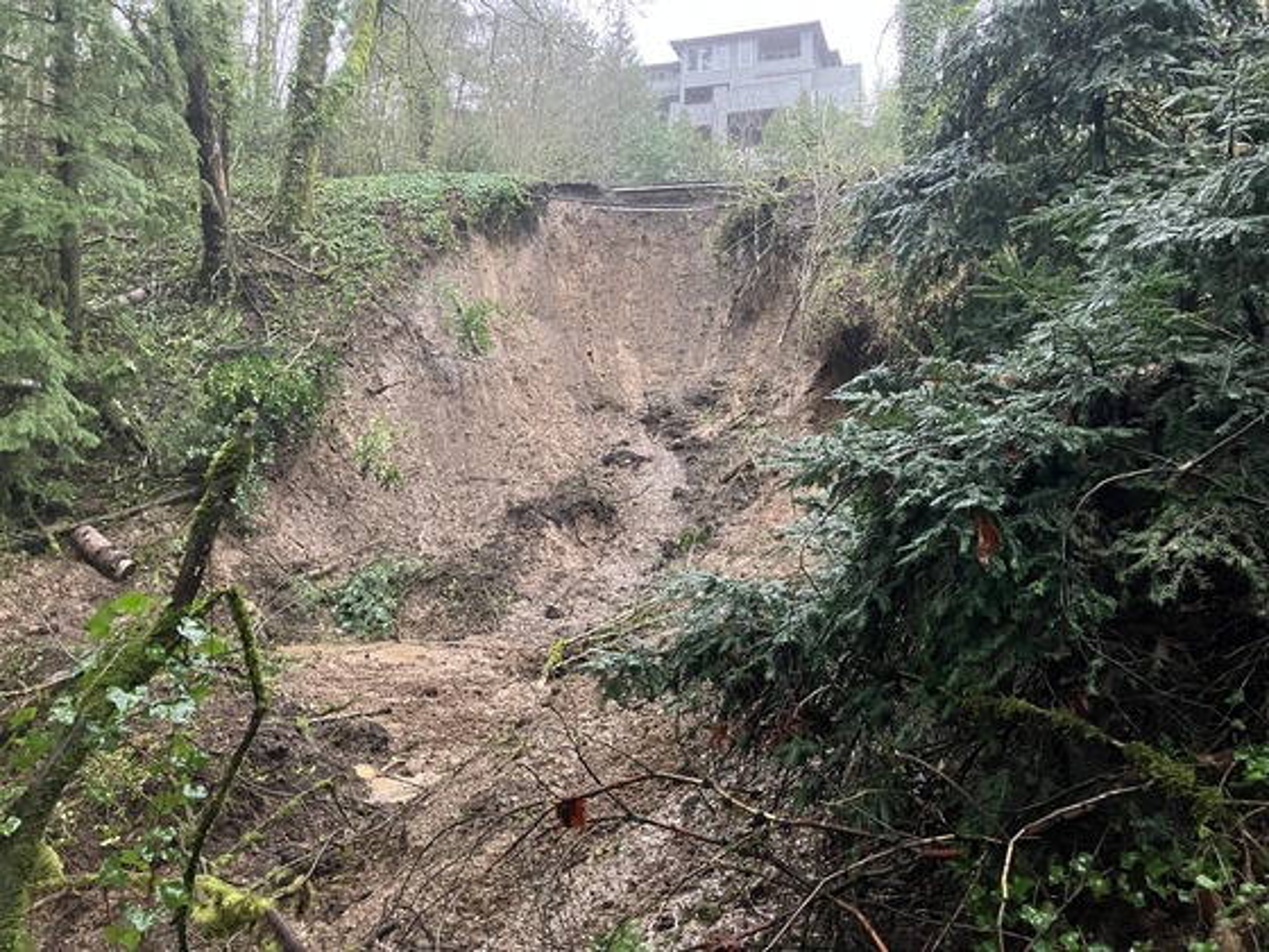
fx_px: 1026
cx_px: 634
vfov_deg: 49.7
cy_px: 476
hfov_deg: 63.4
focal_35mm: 28
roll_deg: -0.8
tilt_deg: +1.0
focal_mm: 3.99
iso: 400
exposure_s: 1/37
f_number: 1.8
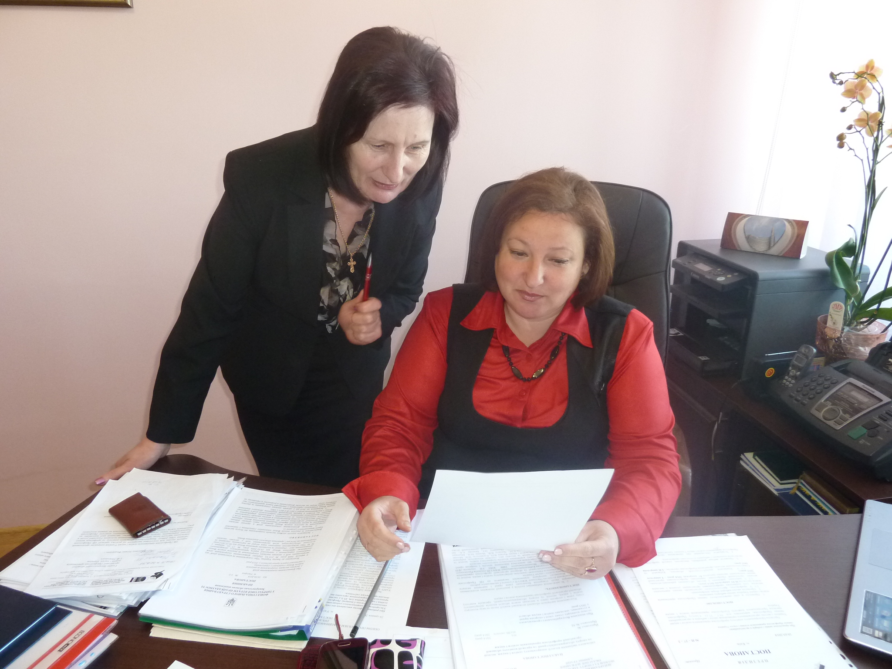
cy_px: 334
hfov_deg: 69.4
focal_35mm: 25
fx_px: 644
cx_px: 446
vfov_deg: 54.9
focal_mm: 4.1
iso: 250
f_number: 3.3
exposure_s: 1/30
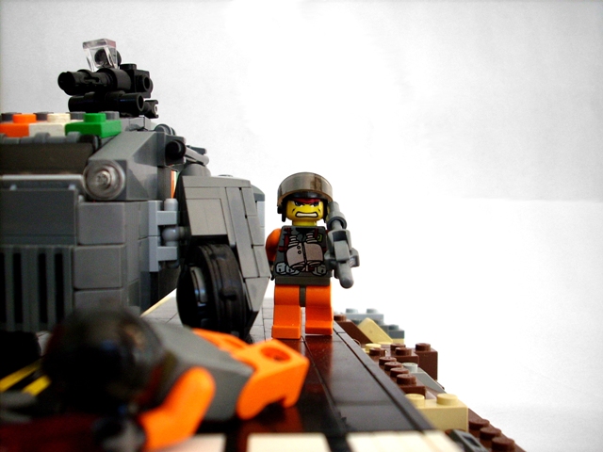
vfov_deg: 38.7
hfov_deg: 50.1
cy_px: 226
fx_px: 645
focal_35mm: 37
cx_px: 302
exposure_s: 1/35.6
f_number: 2.8
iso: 64
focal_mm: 6.2
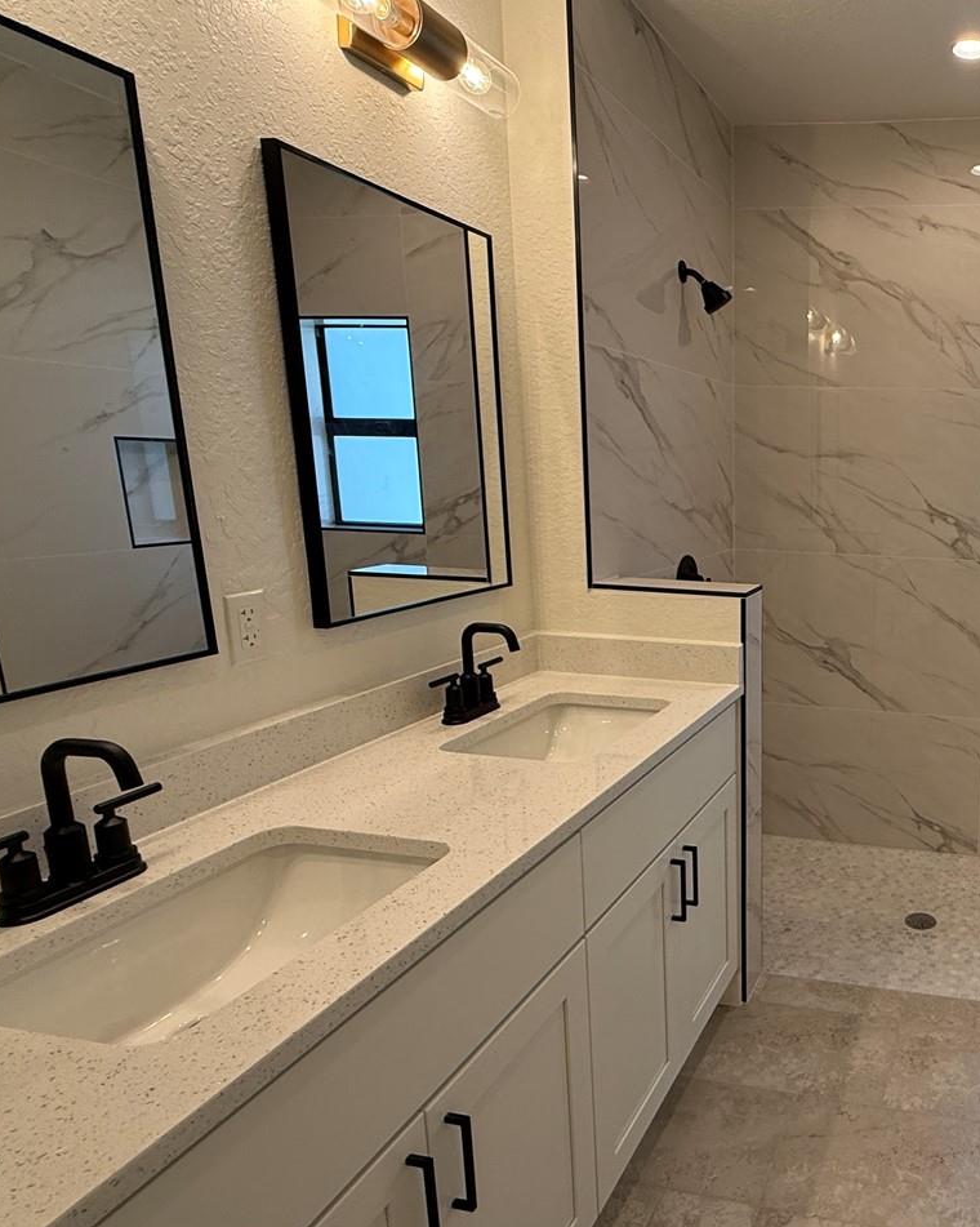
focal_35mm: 23
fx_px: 834
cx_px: 881
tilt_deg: -11.2
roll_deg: -2.6
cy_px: 630
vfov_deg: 72.6
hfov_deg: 53.3
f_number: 2.2
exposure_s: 1/120
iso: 100
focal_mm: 2.22
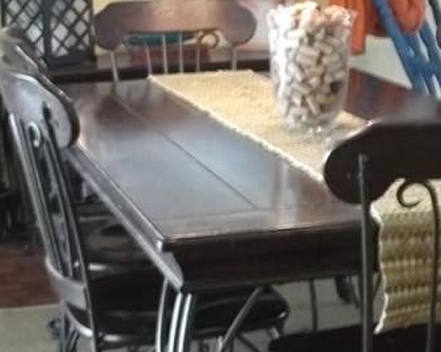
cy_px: 161
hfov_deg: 19.4
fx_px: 1278
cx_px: 331
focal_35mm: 98
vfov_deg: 15.7
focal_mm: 5.9
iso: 160
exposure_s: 1/10
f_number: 3.3
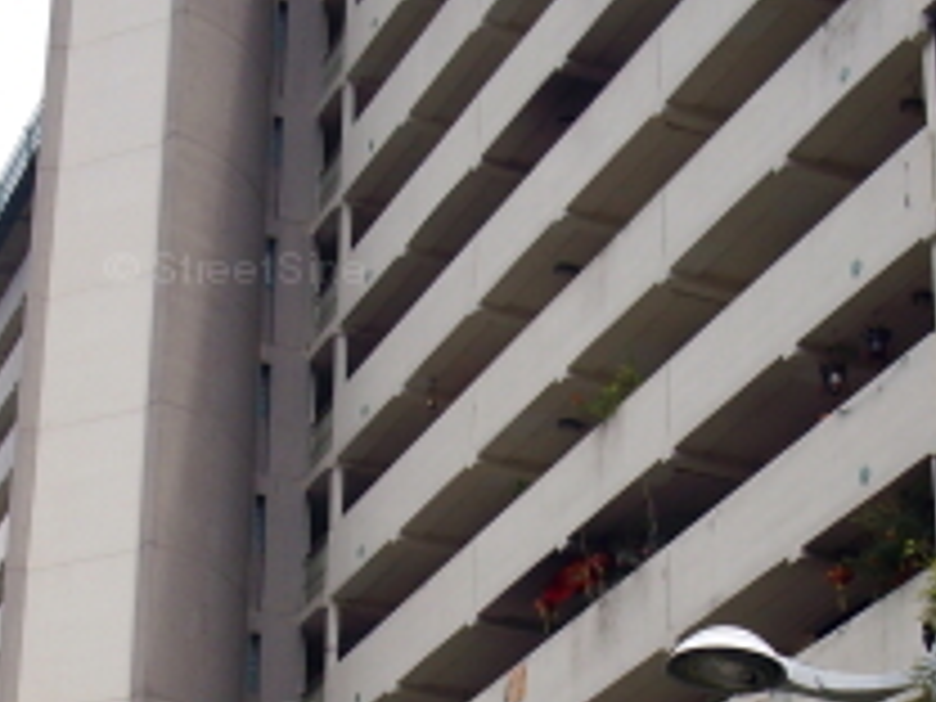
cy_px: 724
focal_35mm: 98
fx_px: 2650
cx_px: 441
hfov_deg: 20.0
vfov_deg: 14.8
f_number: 5.6
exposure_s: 1/320
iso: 80
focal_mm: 6.2
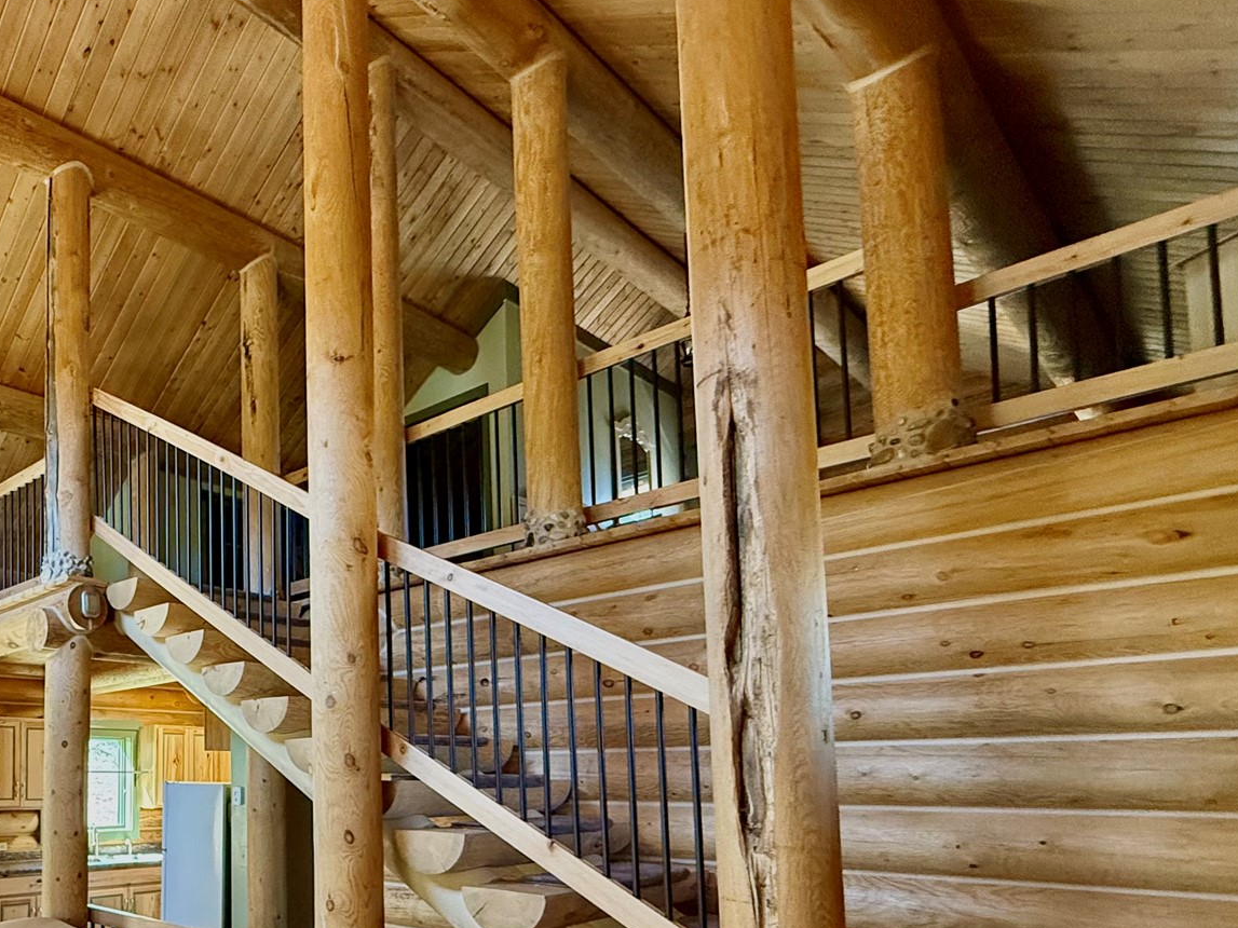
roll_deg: -0.1
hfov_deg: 61.9
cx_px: 200
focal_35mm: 25
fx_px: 894
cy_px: 718
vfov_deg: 52.0
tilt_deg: +4.5
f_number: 2.2
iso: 500
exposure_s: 1/120
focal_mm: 2.22
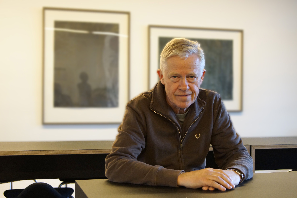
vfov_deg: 29.9
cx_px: 148
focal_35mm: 45
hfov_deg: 43.6
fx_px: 371
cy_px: 99
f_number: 3.2
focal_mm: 30
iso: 800
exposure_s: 1/60
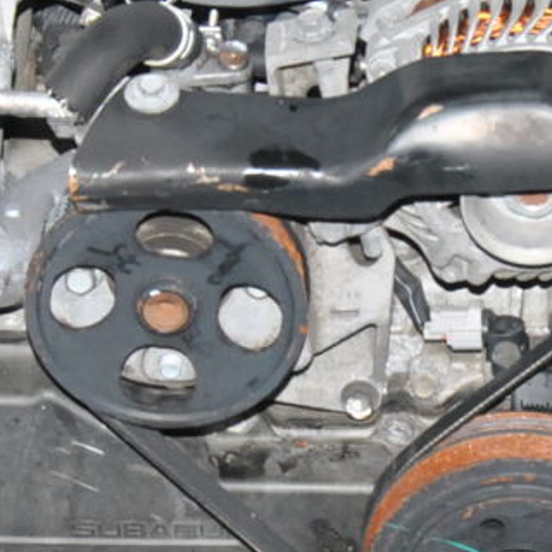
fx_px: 3680
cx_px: 536
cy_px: 277
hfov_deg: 8.5
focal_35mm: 204
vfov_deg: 8.6
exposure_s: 1/200
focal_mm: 32
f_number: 10
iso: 800
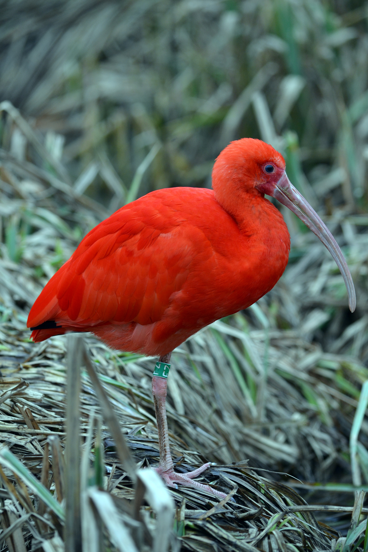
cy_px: 276
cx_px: 184
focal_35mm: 225
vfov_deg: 9.1
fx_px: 3450
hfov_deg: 6.1
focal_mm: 150
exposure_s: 1/320
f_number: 4.8
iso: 400
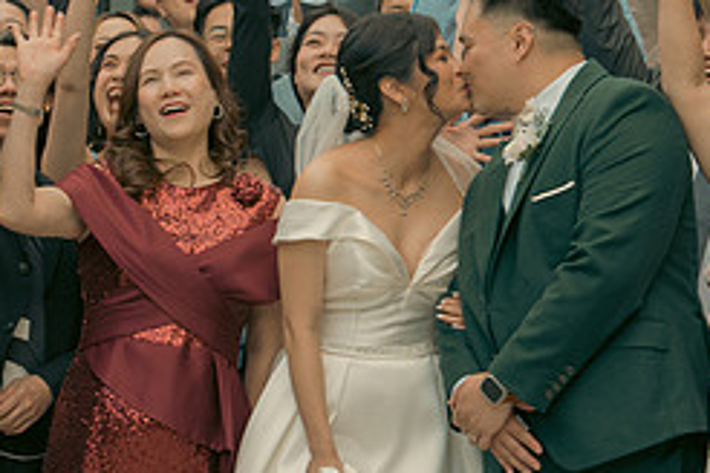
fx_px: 3944
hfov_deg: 10.3
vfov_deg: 6.9
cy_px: 235
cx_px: 459
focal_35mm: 200
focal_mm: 57
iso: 125
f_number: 5.6
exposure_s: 1/160
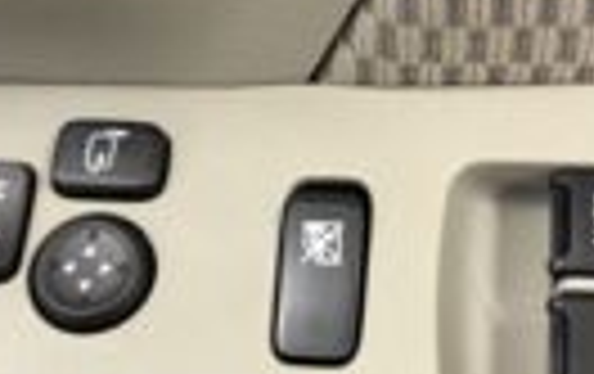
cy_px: 246
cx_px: 292
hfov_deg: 28.2
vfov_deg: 17.9
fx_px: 1184
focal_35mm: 73
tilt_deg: -56.0
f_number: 1.6
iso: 200
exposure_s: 1/50
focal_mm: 5.96
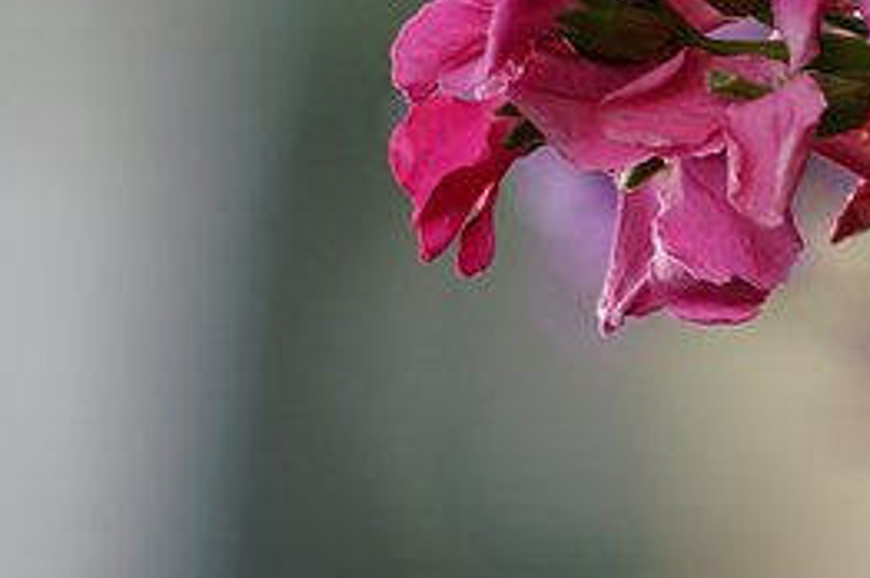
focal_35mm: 880
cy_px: 33
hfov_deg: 2.3
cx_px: 760
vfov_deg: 1.6
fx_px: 21240
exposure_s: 1/400
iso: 400
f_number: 5.6
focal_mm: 300
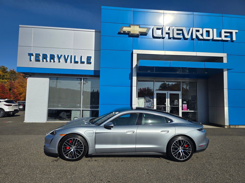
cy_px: 92
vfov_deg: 58.9
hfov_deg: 73.9
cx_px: 122
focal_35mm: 23
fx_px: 163
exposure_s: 1/1751
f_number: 1.7
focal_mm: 6.3
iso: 12
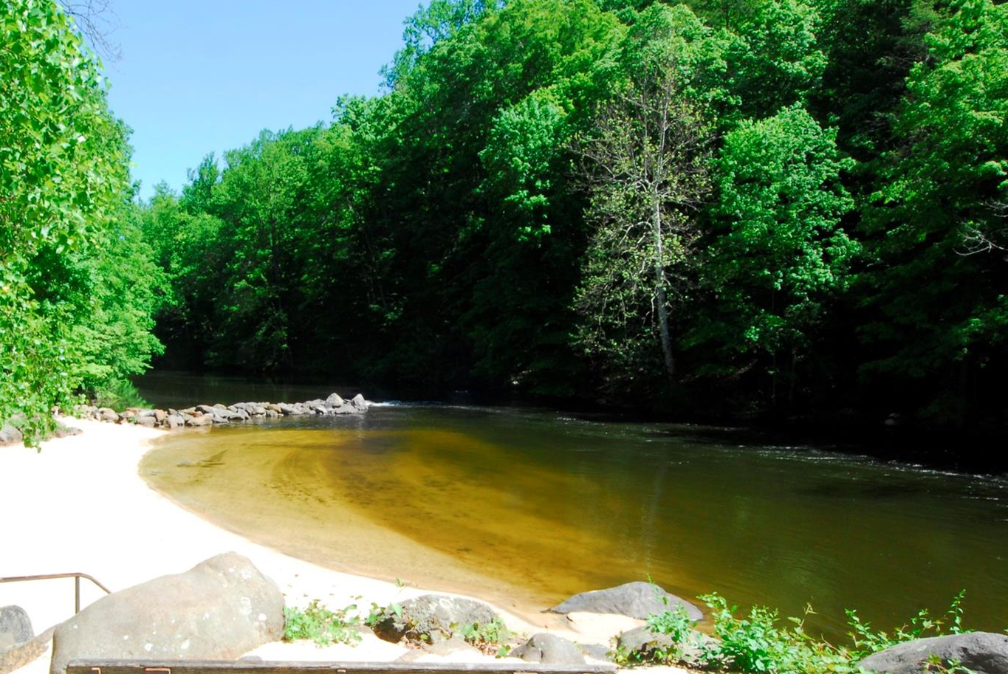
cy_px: 441
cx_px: 371
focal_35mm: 27
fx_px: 757
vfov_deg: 47.4
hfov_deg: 66.2
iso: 400
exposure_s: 1/40
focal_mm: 12
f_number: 22
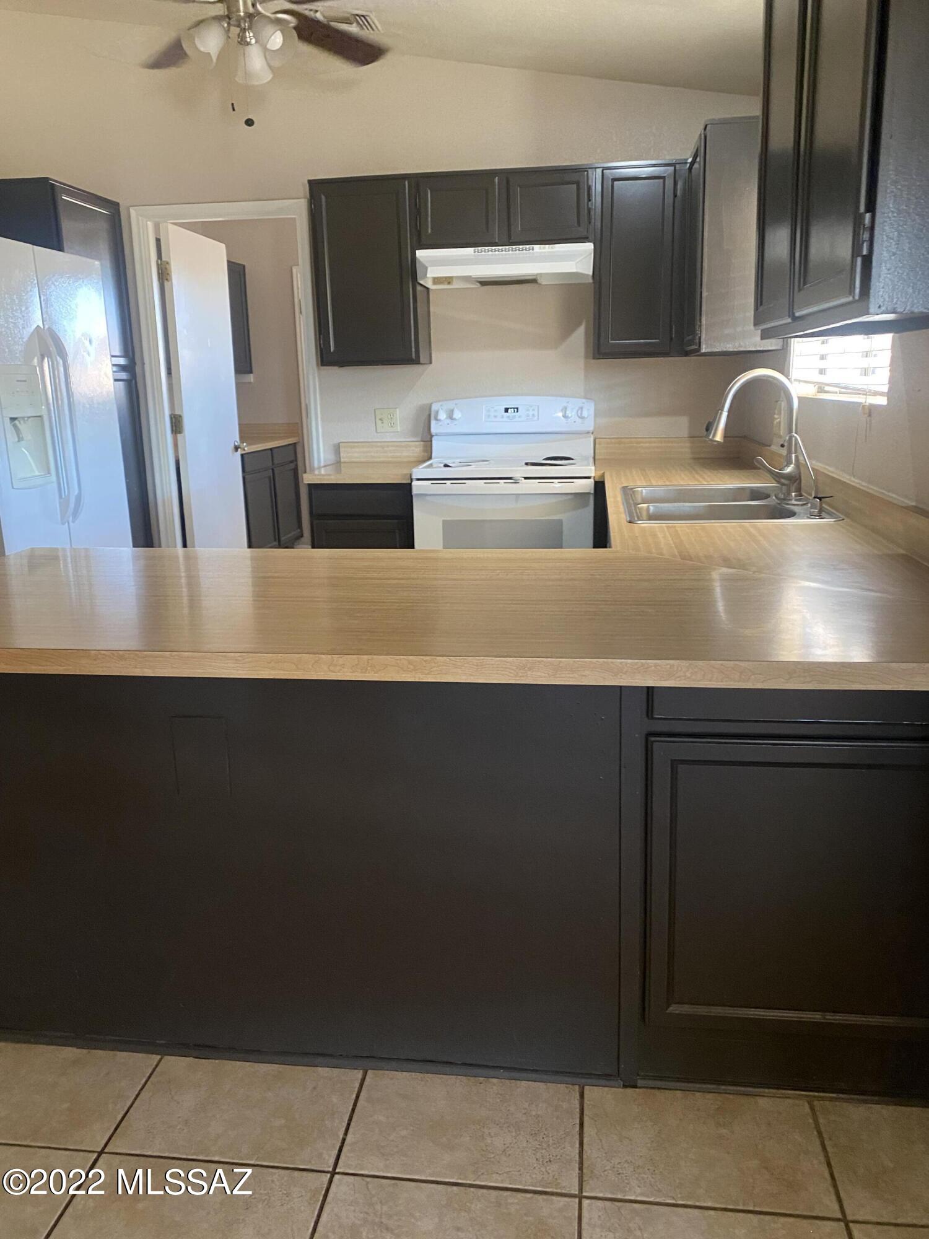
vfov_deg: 67.3
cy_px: 620
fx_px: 930
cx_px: 464
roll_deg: +1.4
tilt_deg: -12.1
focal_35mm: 26
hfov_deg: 53.1
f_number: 1.8
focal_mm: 4.25
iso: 400
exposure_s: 1/40
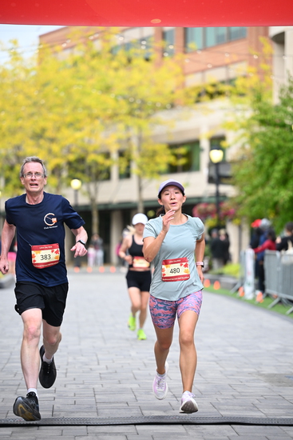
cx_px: 146
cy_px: 220
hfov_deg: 11.0
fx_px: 1525
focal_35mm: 125
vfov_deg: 16.4
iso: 1000
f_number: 2.8
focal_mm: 125
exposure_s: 1/2000
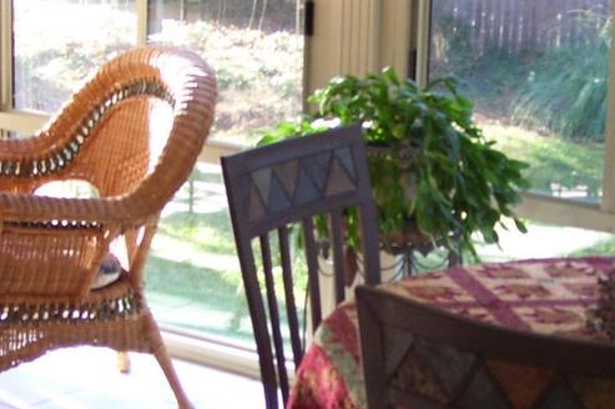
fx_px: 1707
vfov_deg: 13.7
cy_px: 257
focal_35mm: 100
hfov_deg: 20.4
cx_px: 379
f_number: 2.7
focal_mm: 6
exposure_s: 1/30
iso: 125
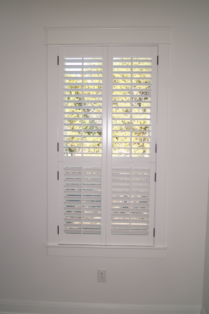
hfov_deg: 39.9
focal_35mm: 33
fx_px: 288
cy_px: 157
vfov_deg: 57.2
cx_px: 104
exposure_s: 1/60
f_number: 4
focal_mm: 22
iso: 100
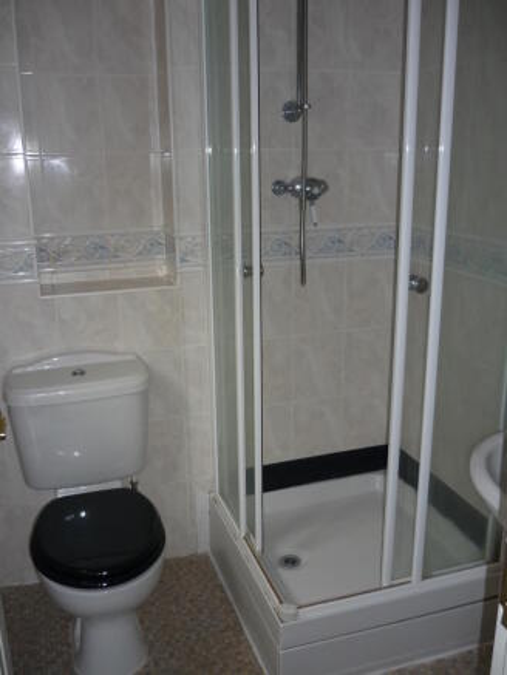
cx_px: 254
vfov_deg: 55.3
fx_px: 644
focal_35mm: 33
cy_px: 338
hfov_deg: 43.0
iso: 100
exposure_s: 1/30
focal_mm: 5.5
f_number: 2.8
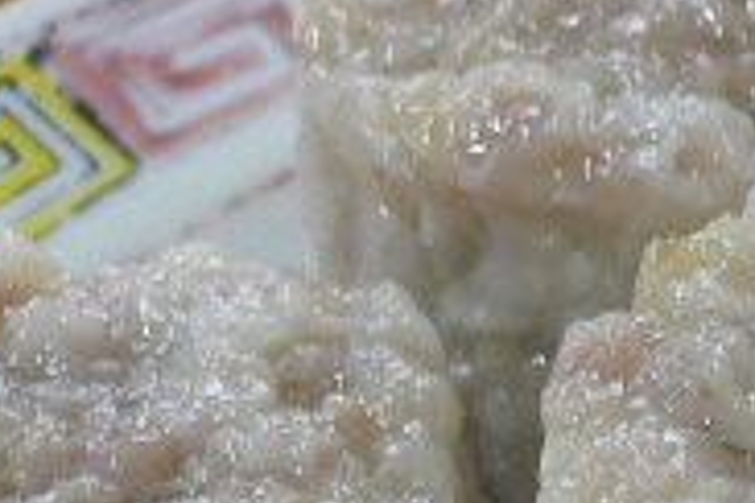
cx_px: 928
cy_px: 383
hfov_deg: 15.5
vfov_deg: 10.8
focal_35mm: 127
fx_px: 2663
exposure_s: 1/15
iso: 150
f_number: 2.8
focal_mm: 5.8
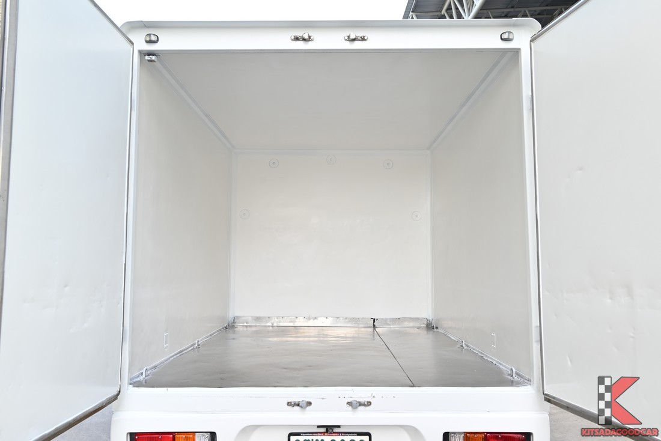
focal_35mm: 30
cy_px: 220
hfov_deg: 61.9
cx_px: 330
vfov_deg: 43.6
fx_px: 551
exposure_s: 1/30
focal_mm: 30
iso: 100
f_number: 6.7
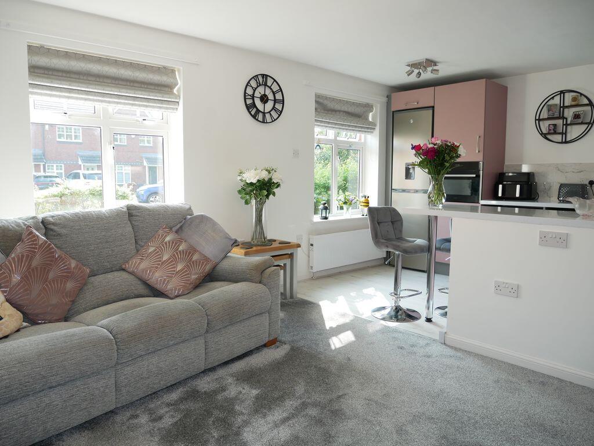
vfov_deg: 56.8
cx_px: 297
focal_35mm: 24
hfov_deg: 71.6
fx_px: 412
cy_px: 223
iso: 200
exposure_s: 1/50
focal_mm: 12
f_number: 4
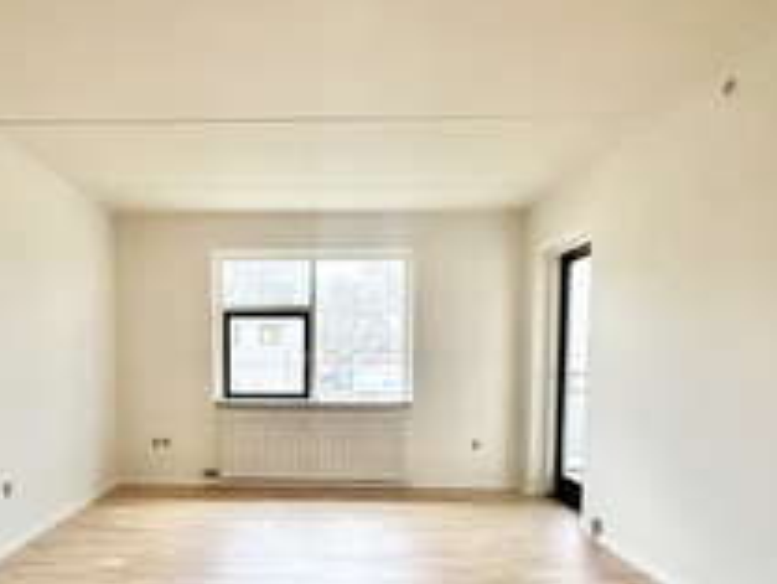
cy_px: 394
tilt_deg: -3.6
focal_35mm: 25
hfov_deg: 68.5
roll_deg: +0.1
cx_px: 303
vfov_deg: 53.7
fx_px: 561
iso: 250
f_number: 2.2
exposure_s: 1/50
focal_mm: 2.22
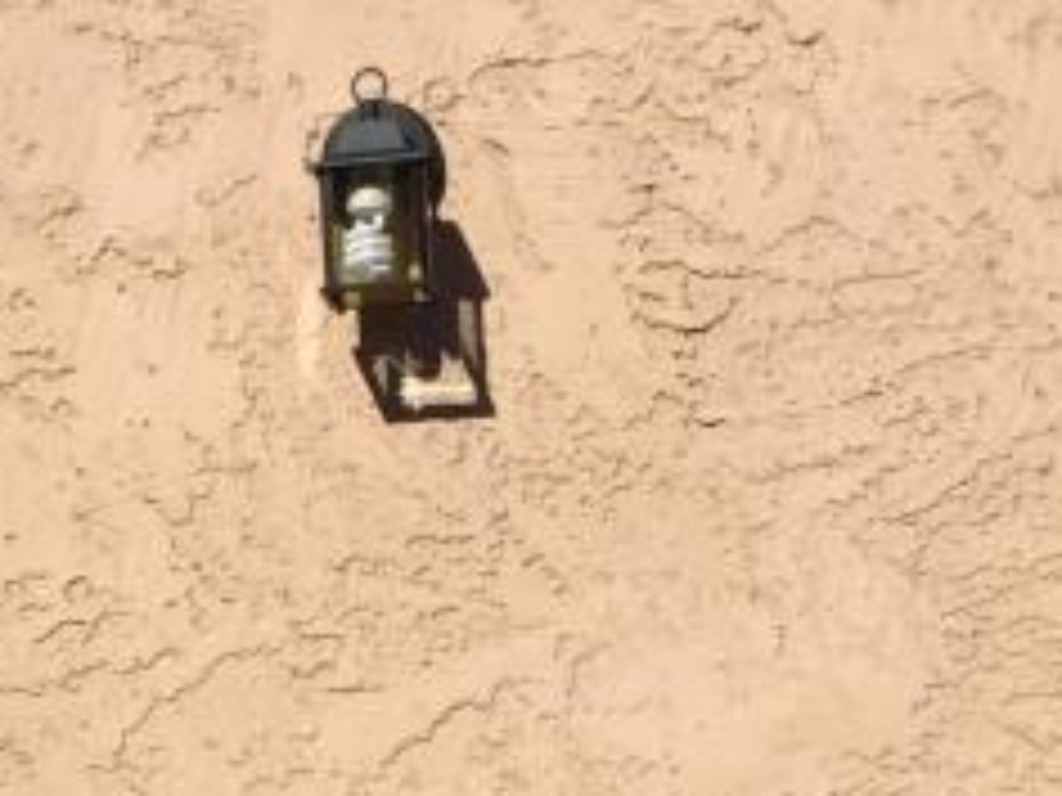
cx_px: 256
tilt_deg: -2.4
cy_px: 1331
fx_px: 3866
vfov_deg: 11.1
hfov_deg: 15.6
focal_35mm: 126
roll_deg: +2.3
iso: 32
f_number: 2.2
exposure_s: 1/4950
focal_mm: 4.15
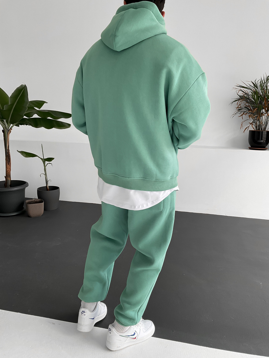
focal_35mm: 29
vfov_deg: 61.7
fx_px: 300
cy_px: 179
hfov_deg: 48.2
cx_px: 134
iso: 64
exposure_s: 1/120
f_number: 1.8
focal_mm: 3
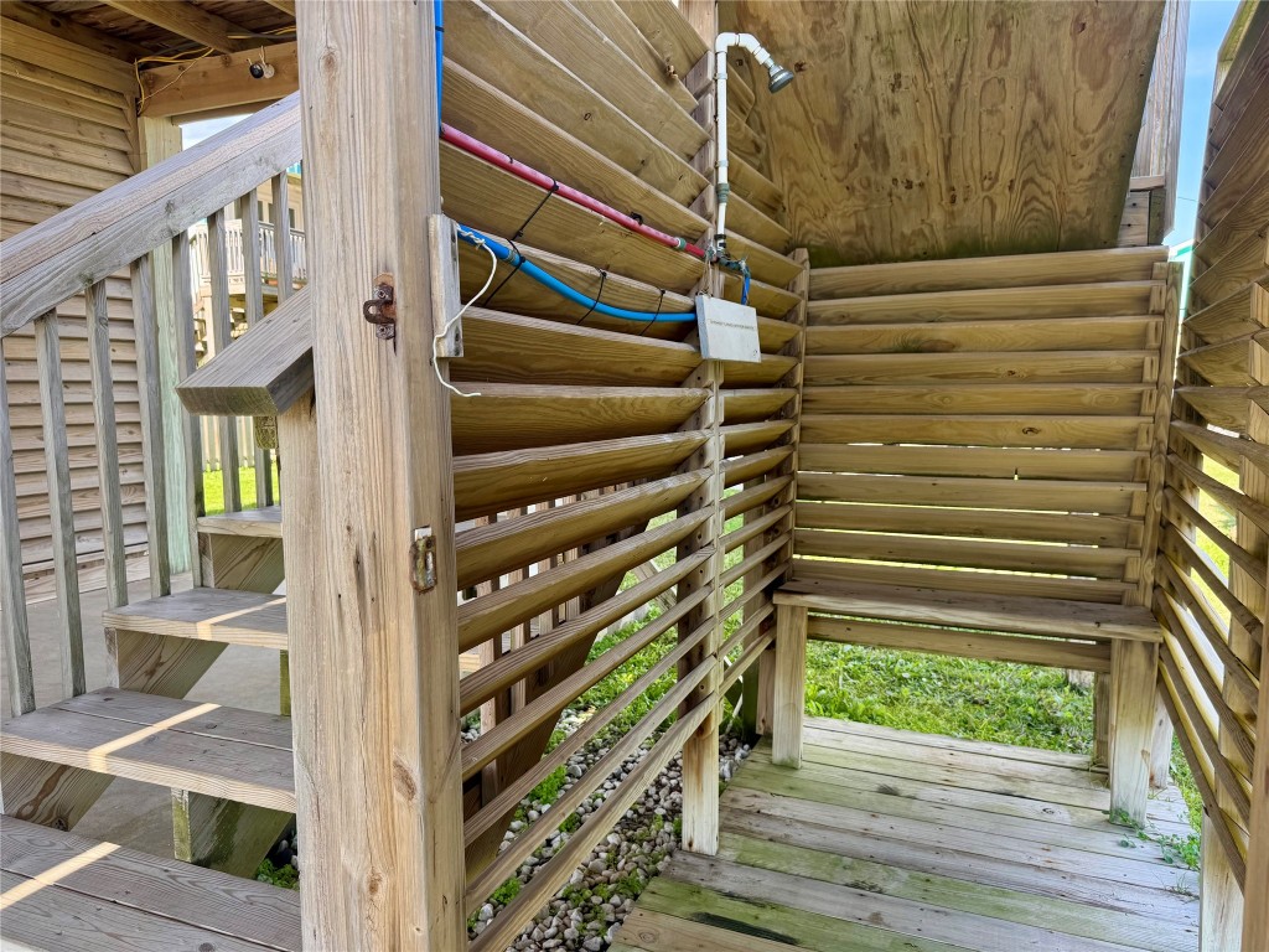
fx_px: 880
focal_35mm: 24
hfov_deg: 71.6
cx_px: 634
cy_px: 476
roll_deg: +0.5
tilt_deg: -6.9
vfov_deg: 56.8
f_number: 1.78
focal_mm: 6.76
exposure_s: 1/318
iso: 80
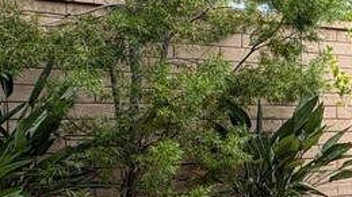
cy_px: 117
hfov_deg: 24.2
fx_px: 560
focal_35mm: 60
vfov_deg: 20.0
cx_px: 570
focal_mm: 2.22
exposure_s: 1/525
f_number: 2.2
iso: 40
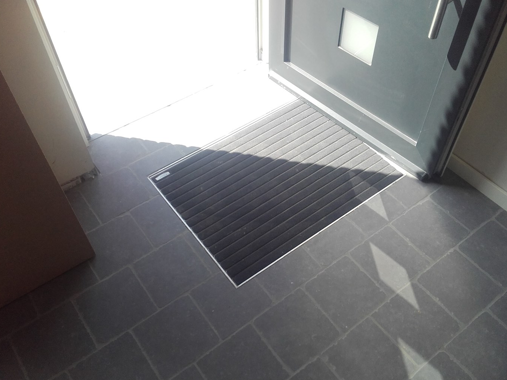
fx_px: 469
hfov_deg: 56.8
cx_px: 257
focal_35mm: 32
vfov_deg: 44.2
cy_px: 190
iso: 50
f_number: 2.2
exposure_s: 1/291
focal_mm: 3.31
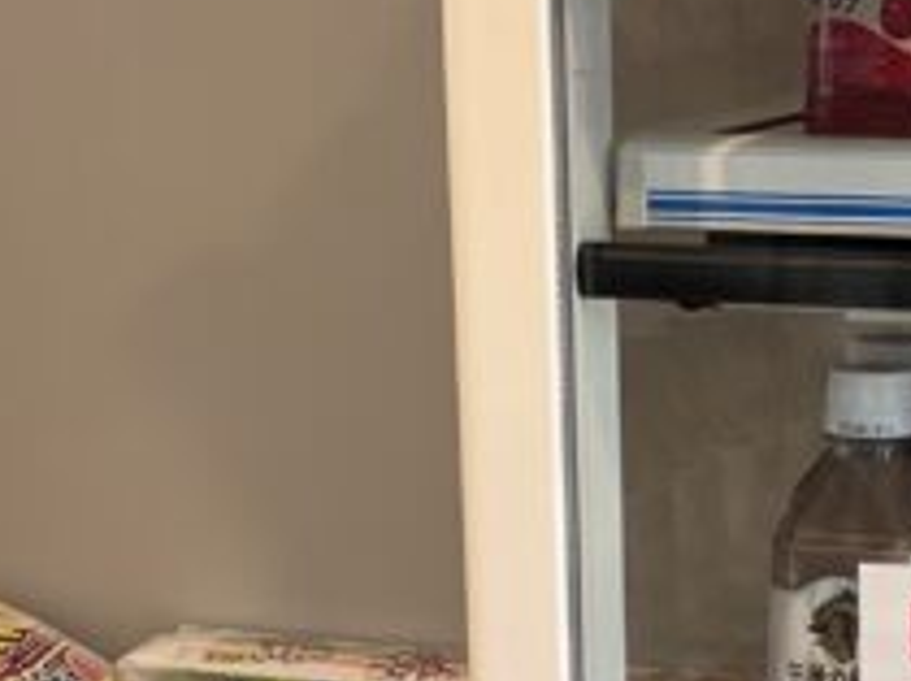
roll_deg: +1.3
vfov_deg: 11.3
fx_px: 3338
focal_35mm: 127
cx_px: 590
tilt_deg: -17.5
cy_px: 902
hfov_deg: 15.5
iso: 100
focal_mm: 5.7
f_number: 1.5
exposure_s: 1/121
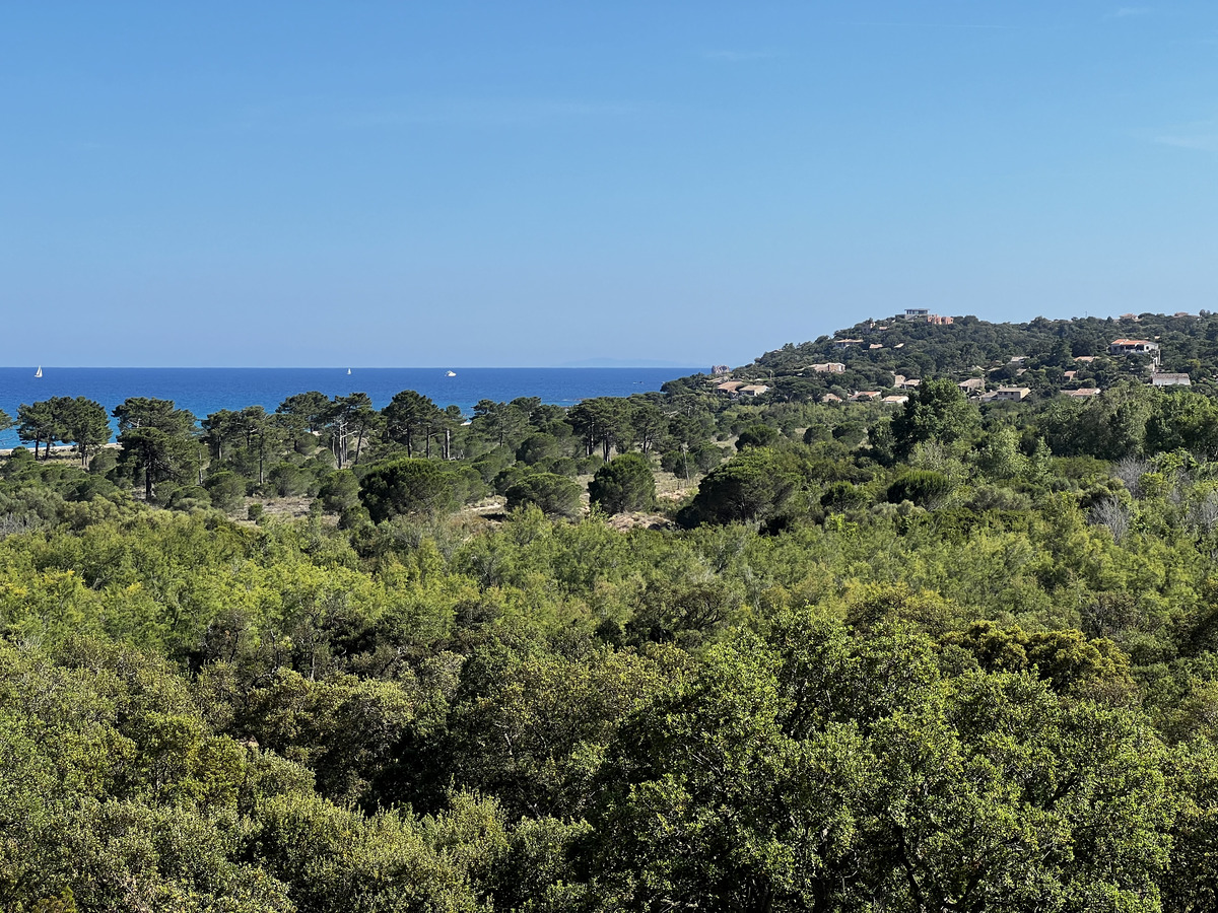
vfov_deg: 19.1
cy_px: 456
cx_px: 609
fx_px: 2709
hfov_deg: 25.3
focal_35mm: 77
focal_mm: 9
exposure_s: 1/681
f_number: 2.8
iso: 32
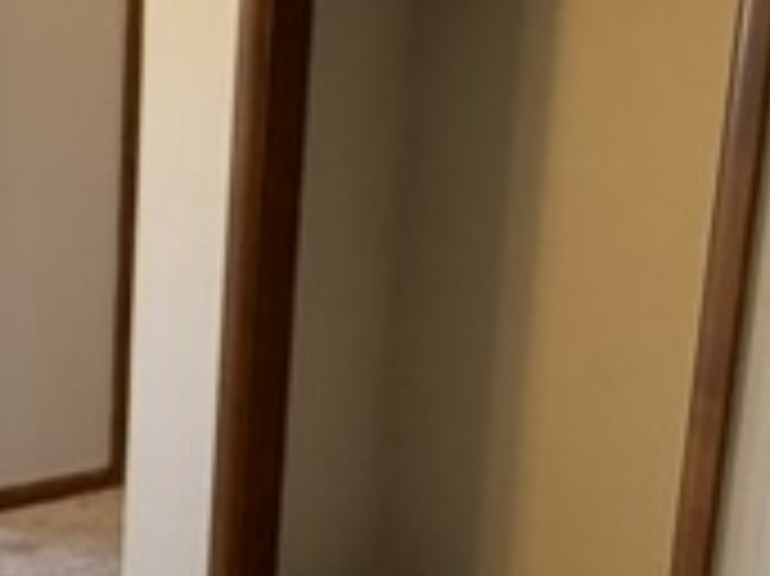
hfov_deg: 21.9
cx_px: -108
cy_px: 423
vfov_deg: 17.5
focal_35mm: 84
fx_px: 1867
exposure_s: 1/120
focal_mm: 2.22
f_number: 2.2
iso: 320
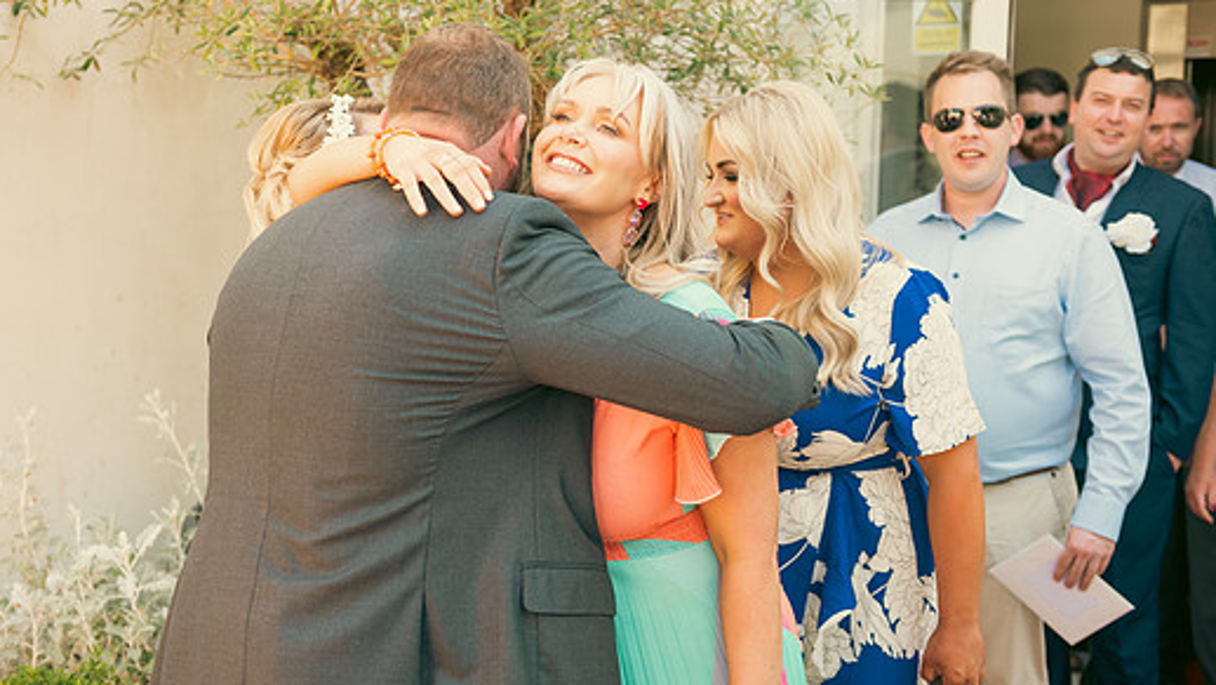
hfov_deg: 43.7
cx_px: 543
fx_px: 1516
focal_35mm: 47
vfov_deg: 25.4
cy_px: 328
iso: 160
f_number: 3.5
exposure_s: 1/250
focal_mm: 40
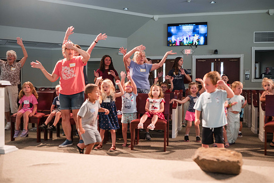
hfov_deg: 51.0
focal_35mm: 38
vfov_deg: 35.3
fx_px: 288
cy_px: 91
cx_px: 137
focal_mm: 35
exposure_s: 1/125
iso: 1600
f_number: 2.8
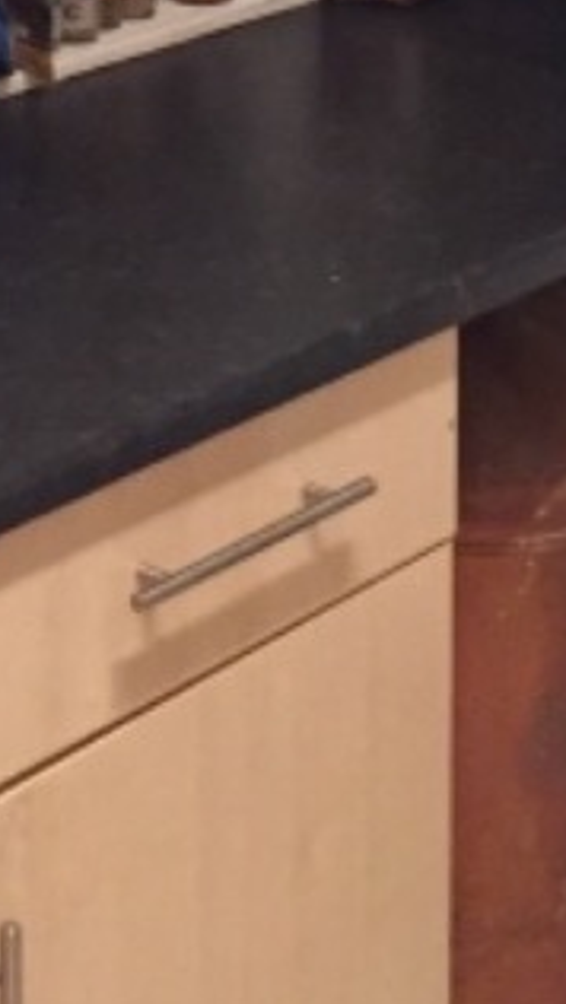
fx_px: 3198
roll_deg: +0.7
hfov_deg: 10.1
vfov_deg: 16.2
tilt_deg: -6.1
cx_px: 219
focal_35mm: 120
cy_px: -527
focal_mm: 4.15
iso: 250
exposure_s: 1/25
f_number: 2.2
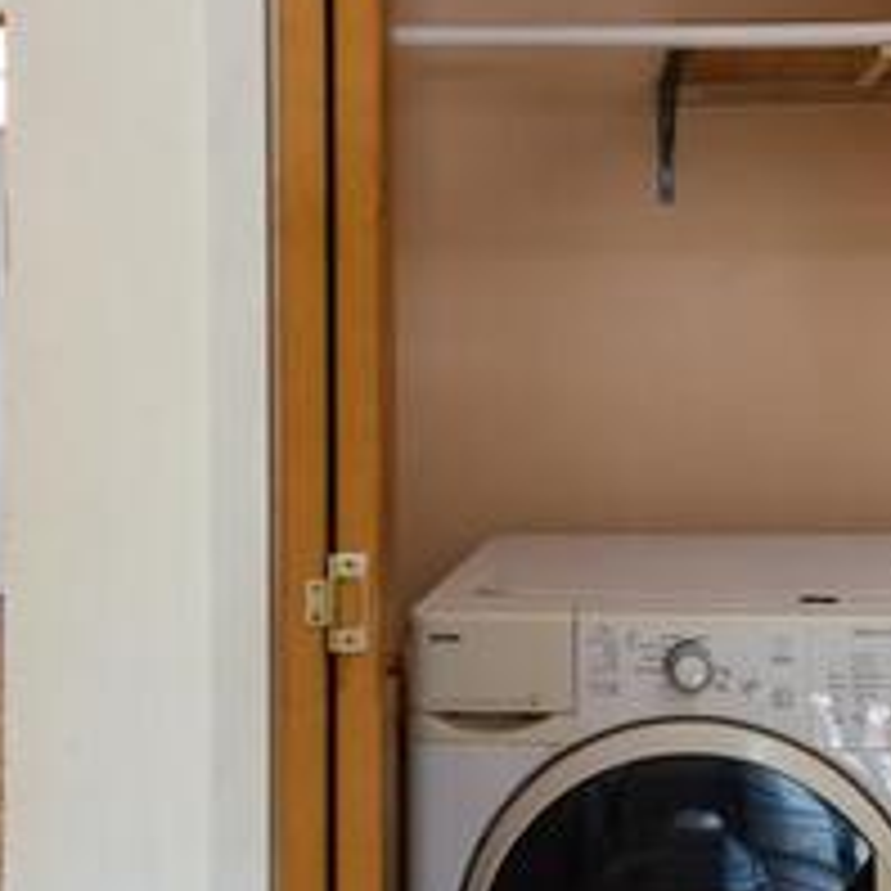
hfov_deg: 37.9
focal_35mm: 44
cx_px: 603
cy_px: 392
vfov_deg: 38.3
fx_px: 1281
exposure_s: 1/8
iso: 250
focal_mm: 16
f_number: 9
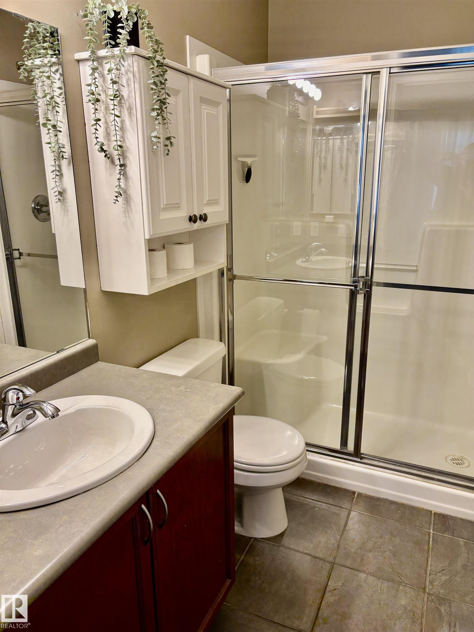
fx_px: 475
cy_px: 316
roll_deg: +0.6
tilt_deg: -16.2
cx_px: 237
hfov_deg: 53.1
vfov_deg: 67.3
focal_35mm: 26
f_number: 1.6
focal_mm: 5.96
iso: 100
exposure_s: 1/120
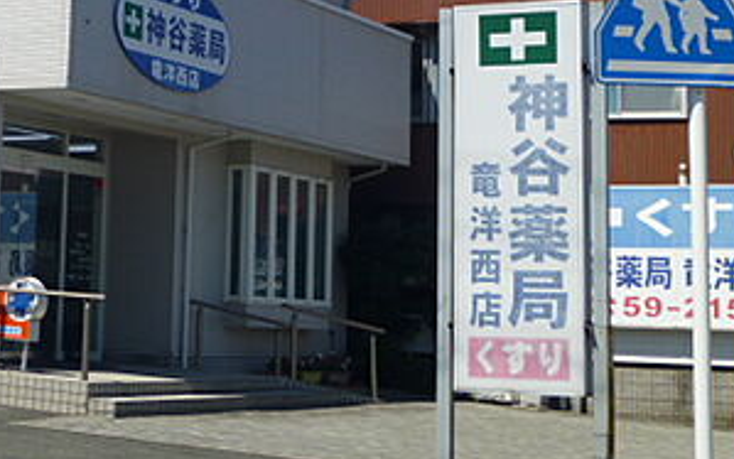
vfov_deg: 15.6
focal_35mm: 83
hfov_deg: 24.4
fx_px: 1661
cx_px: 115
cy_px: 59
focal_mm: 6.9
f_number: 10
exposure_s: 1/160
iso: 100
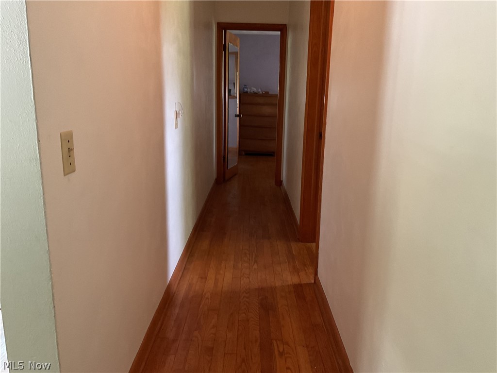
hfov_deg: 61.7
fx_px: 416
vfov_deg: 48.2
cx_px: 248
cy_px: 186
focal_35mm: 29
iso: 200
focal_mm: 3
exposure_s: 1/40
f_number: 1.8
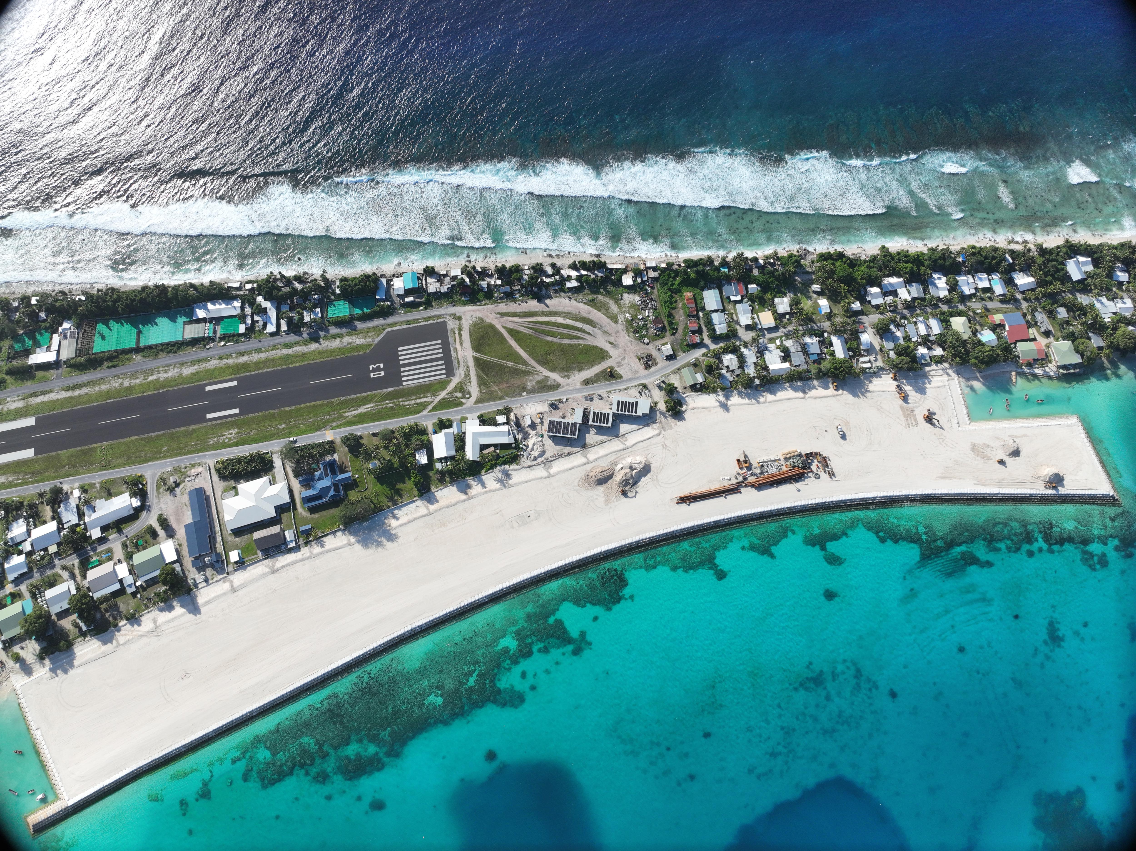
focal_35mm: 24
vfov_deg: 56.8
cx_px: 568
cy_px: 426
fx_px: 787
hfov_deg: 71.6
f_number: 3.5
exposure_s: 1/2000
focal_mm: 12.29
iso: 100
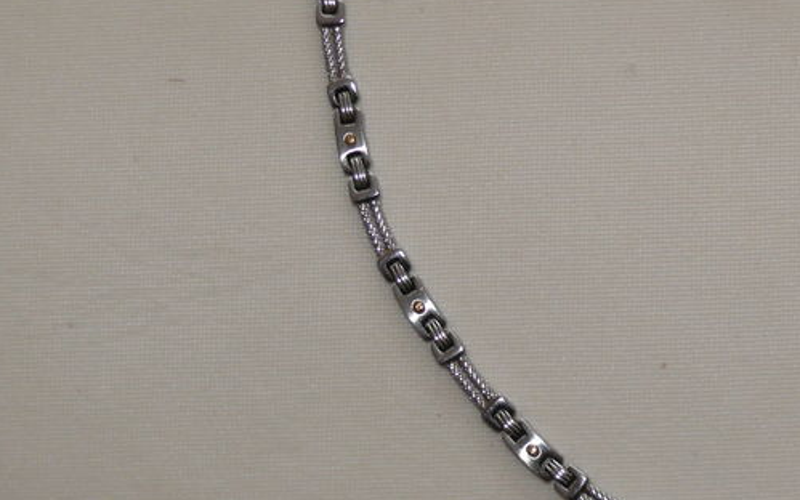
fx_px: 2224
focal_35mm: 102
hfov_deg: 19.9
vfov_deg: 12.8
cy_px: 80
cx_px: 762
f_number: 3.2
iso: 100
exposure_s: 1/30
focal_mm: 9.3
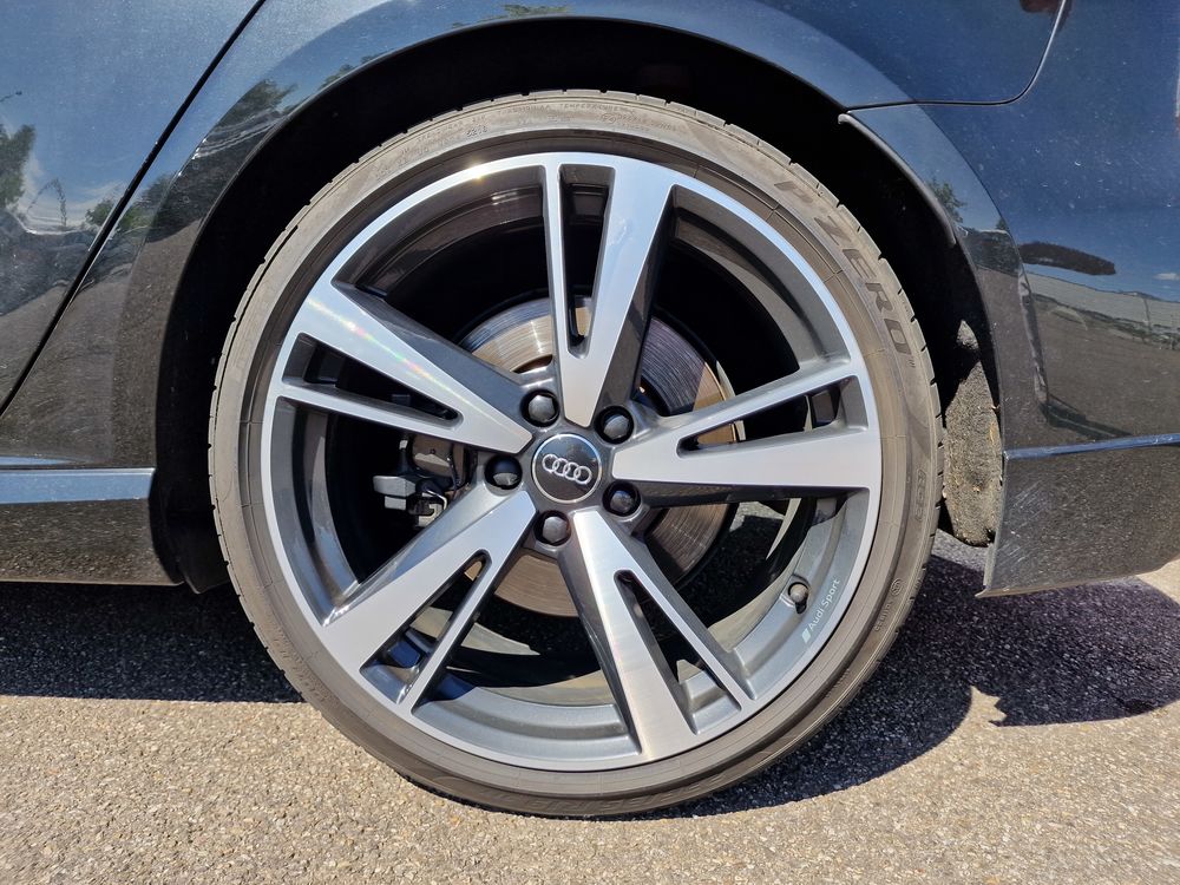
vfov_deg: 58.9
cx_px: 590
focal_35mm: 23
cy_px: 442
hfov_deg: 73.9
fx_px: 784
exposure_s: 1/482
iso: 50
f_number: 1.8
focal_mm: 6.4
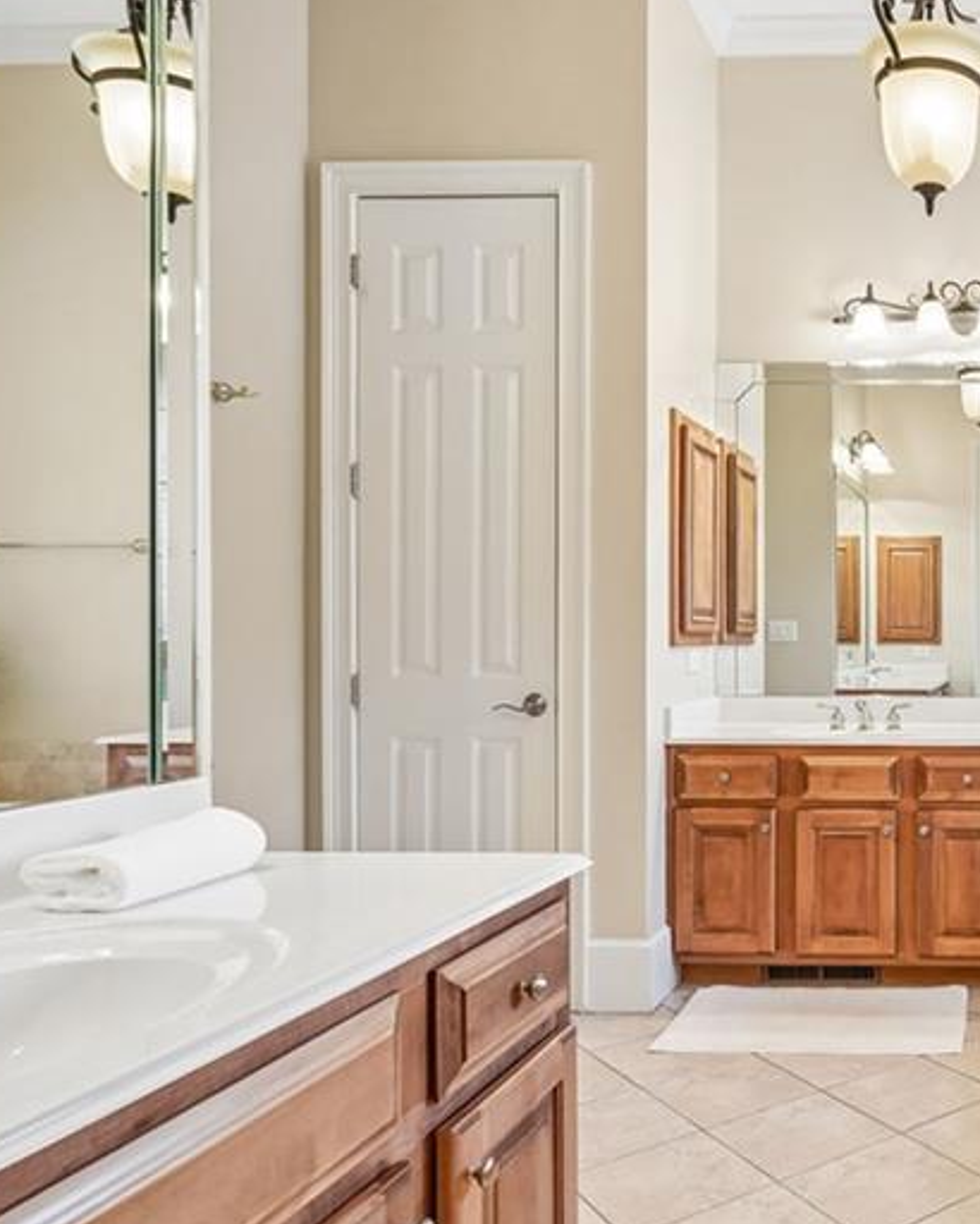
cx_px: 999
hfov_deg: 41.6
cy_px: 634
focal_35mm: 30
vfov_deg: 58.7
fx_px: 1087
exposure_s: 1/15
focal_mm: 16
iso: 800
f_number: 8
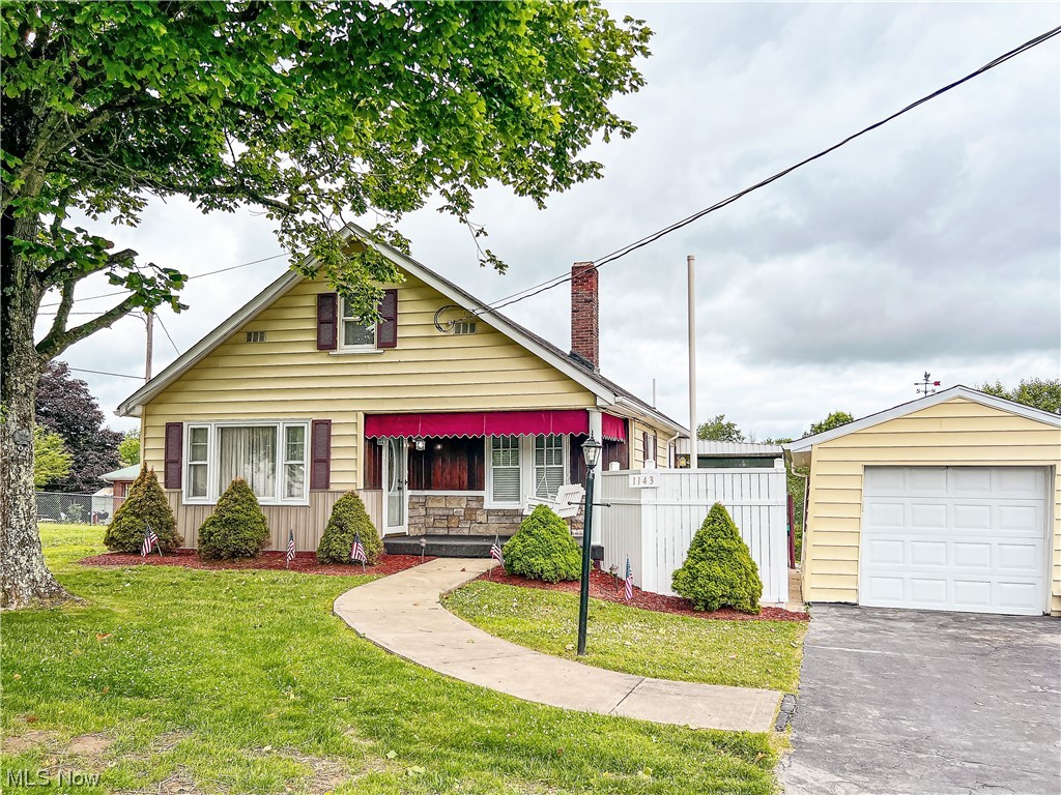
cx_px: 530
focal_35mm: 26
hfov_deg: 67.3
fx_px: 797
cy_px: 398
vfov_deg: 53.1
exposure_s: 1/4600
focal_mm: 5.7
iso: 50
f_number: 1.5
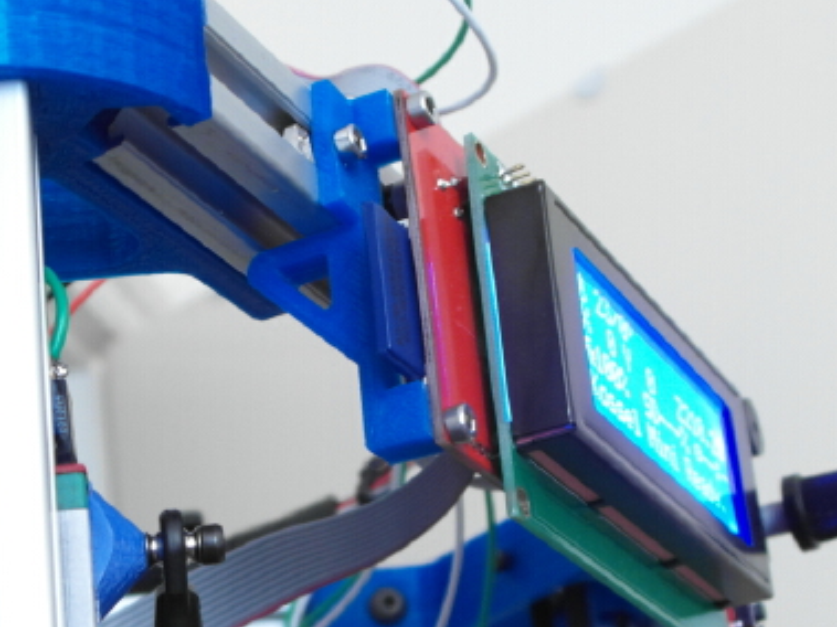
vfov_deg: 16.4
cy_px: 331
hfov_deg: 21.8
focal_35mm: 90
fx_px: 2175
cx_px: 390
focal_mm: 11.4
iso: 400
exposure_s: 1/6
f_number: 3.6
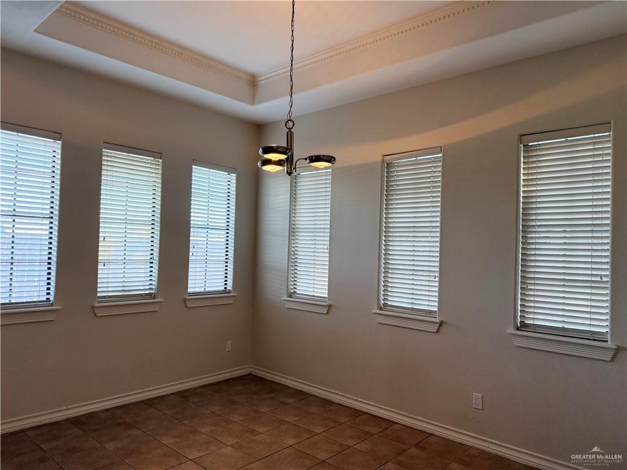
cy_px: 235
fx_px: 435
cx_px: 314
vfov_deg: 56.8
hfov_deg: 71.6
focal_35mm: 24
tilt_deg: +1.7
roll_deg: -1.5
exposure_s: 1/160
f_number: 1.78
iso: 200
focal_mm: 6.76
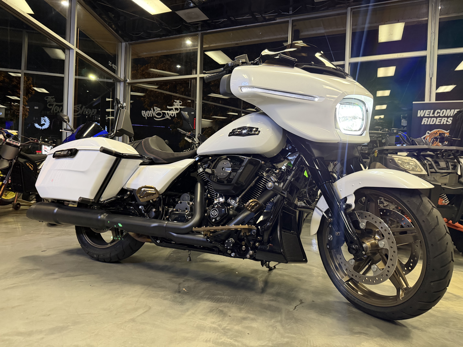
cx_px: 232
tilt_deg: -1.3
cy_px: 174
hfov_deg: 71.6
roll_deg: -2.8
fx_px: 321
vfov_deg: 56.8
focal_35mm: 24
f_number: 1.78
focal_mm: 6.76
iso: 500
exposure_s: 1/60
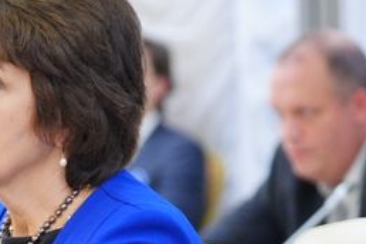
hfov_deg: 5.6
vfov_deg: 3.8
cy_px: 226
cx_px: -40
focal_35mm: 366
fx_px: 3721
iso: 2000
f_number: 2.8
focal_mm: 90
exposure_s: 1/160
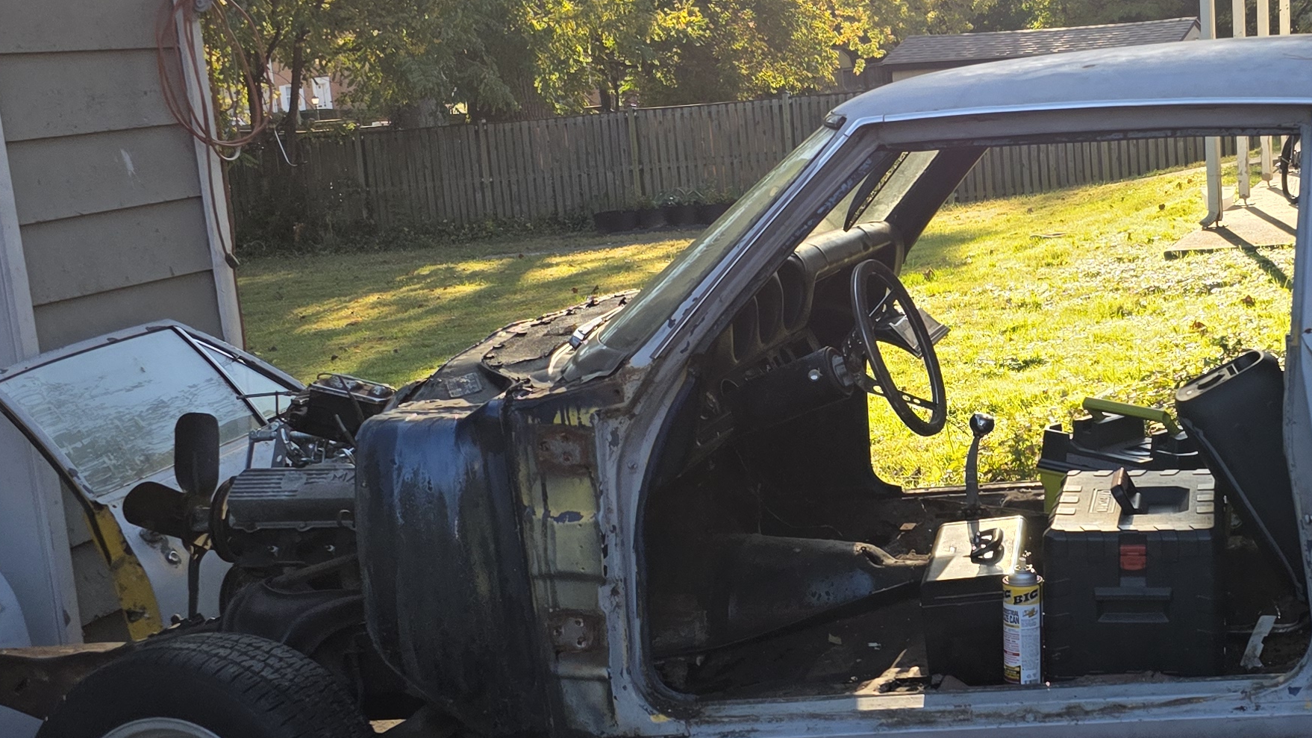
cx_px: 1172
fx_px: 1983
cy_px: 376
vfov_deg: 21.1
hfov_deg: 34.6
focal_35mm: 57
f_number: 1.7
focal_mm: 6.3
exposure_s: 1/2016
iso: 80
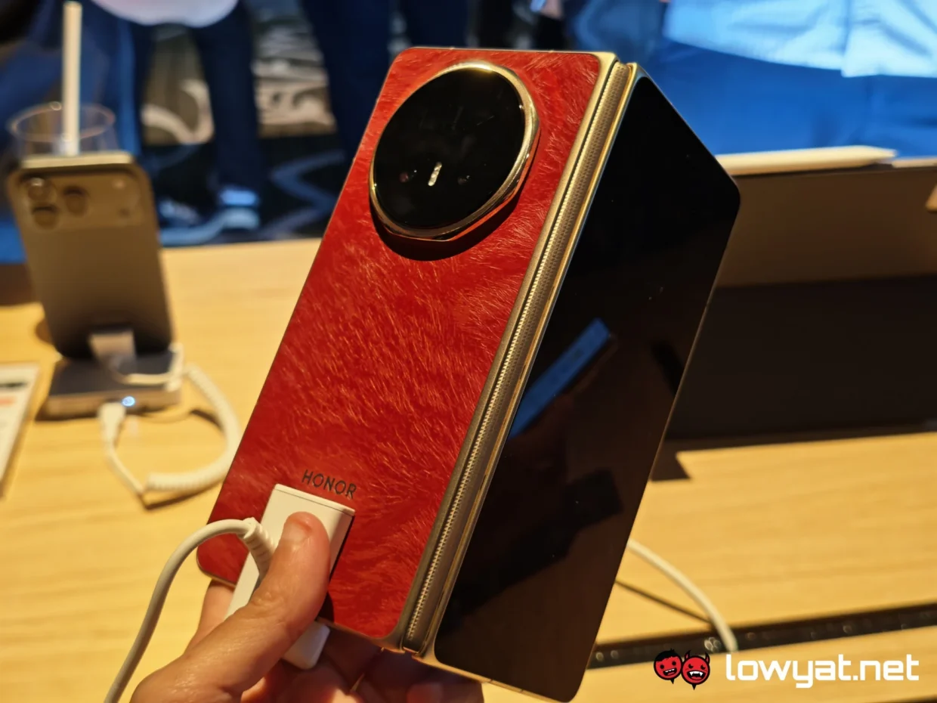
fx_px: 1245
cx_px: 468
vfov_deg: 31.5
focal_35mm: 46
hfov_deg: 41.2
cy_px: 352
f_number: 1.6
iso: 80
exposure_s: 1/50
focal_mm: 5.4
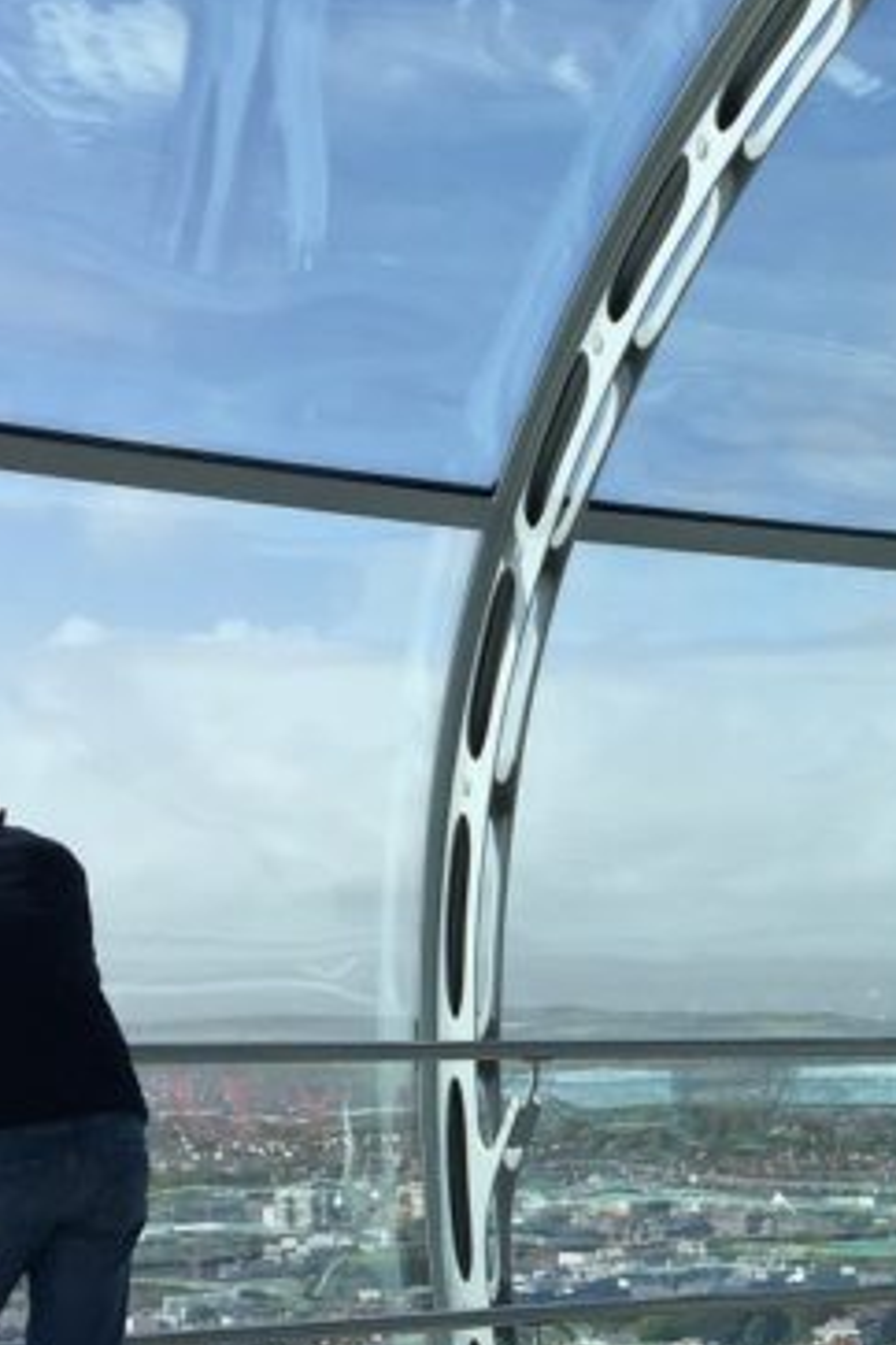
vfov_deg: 28.8
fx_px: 2576
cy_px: 1010
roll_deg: -0.4
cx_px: 1118
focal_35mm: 69
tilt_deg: -0.3
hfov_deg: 18.5
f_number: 2.2
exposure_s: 1/1721
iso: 32
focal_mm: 4.15
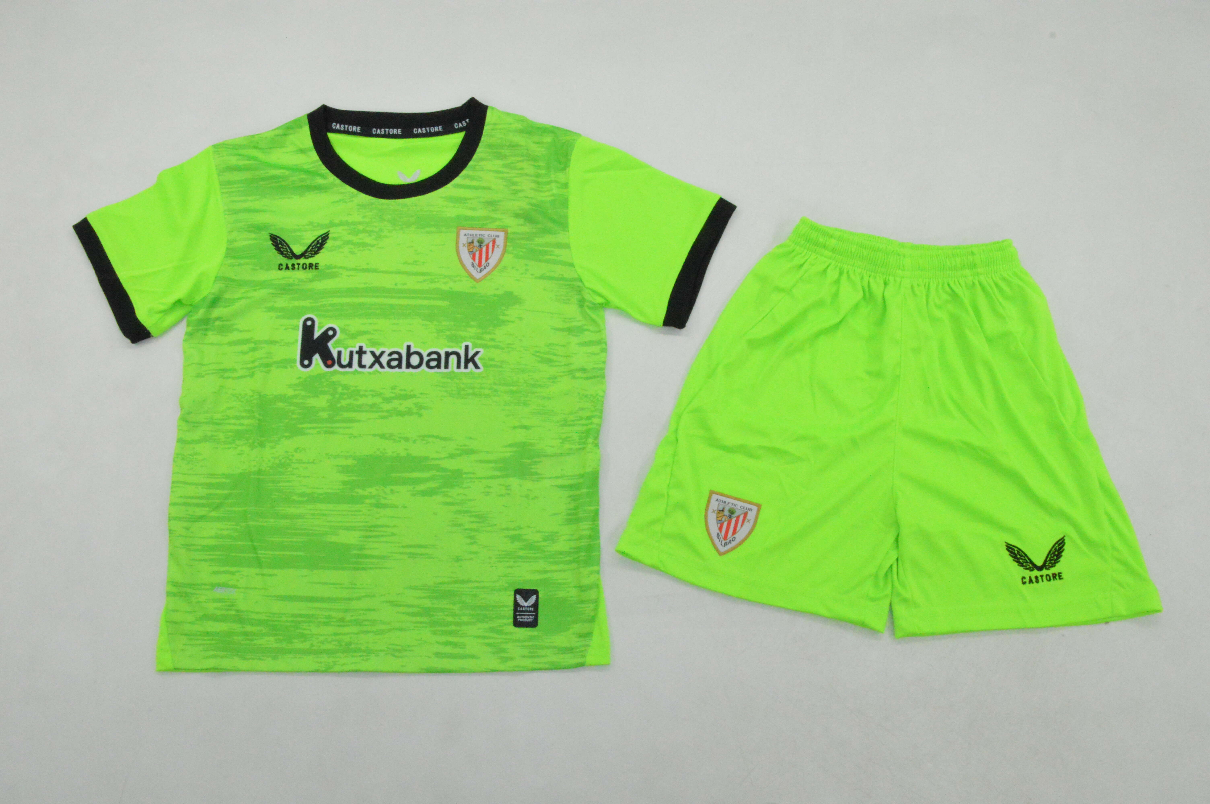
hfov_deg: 57.3
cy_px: 402
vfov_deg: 39.9
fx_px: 1108
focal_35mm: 33
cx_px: 605
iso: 6400
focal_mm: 22
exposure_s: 1/200
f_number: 25
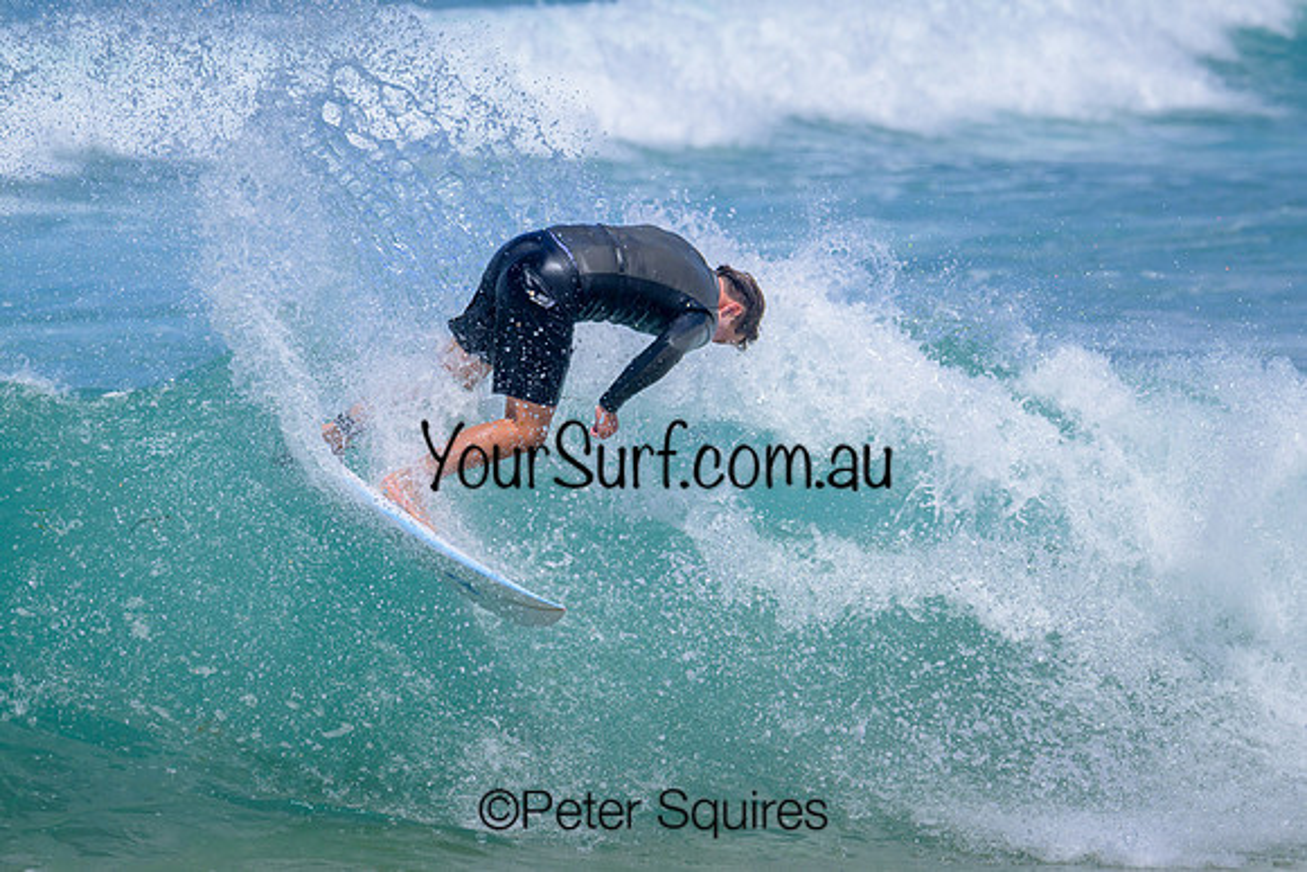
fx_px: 18499
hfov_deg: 4.0
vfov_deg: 2.7
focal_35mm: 509
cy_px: 468
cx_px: 724
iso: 560
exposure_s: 1/2000
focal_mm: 460
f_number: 11
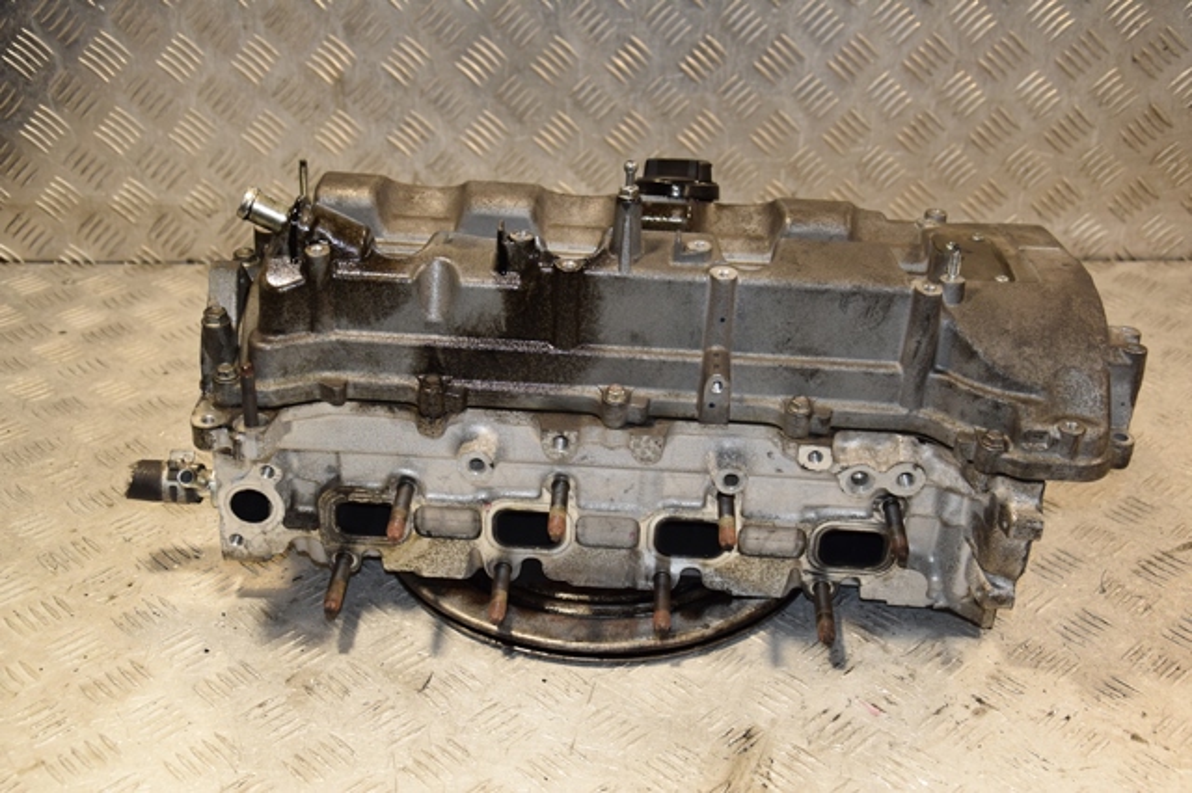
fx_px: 1588
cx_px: 596
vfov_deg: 28.0
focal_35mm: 48
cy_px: 396
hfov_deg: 41.1
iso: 800
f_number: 5
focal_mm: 32
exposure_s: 1/160
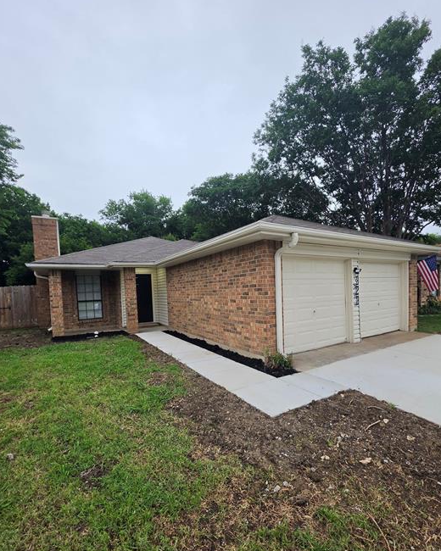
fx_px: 245
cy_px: 301
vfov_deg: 96.5
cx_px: 228
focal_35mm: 15
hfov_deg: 84.0
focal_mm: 2.2
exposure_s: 1/290
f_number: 1.9
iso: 32
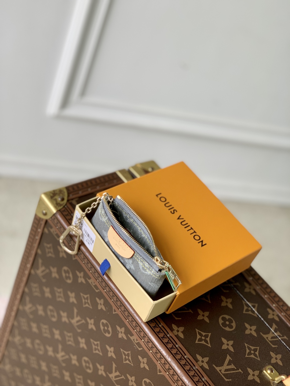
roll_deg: -24.2
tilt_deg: -38.9
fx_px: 581
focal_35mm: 52
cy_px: 193
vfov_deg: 36.8
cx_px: 145
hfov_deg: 28.0
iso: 16
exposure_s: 1/122
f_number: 2.4
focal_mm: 6
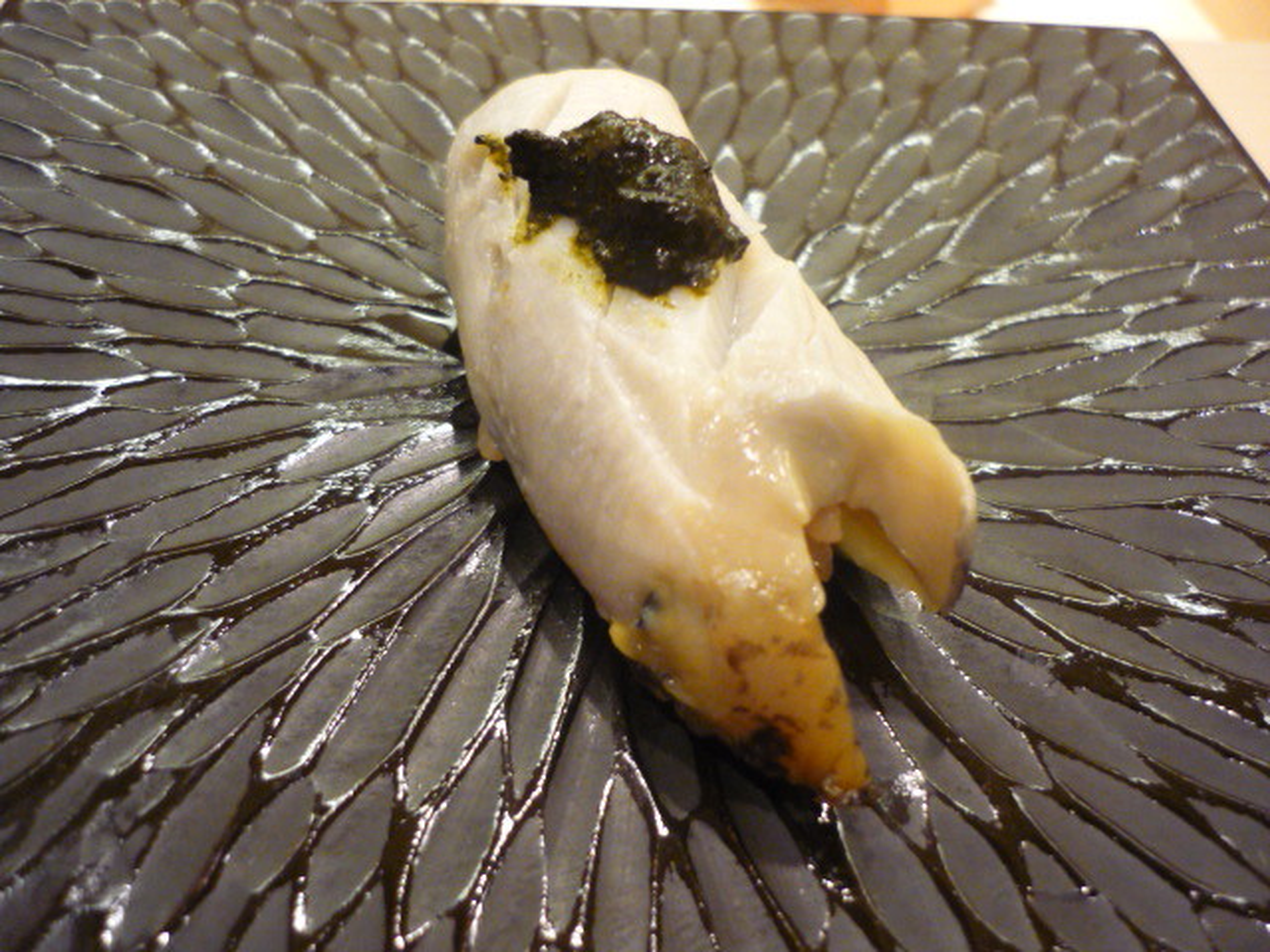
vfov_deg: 42.9
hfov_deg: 55.4
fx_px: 1211
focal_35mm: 33
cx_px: 635
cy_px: 476
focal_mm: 5.5
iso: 400
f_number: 2.8
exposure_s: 1/13
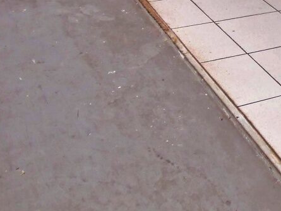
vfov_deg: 19.1
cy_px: -92
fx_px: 560
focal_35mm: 69
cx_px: 258
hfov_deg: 27.1
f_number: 2.9
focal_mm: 4.3
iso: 64
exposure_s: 1/125
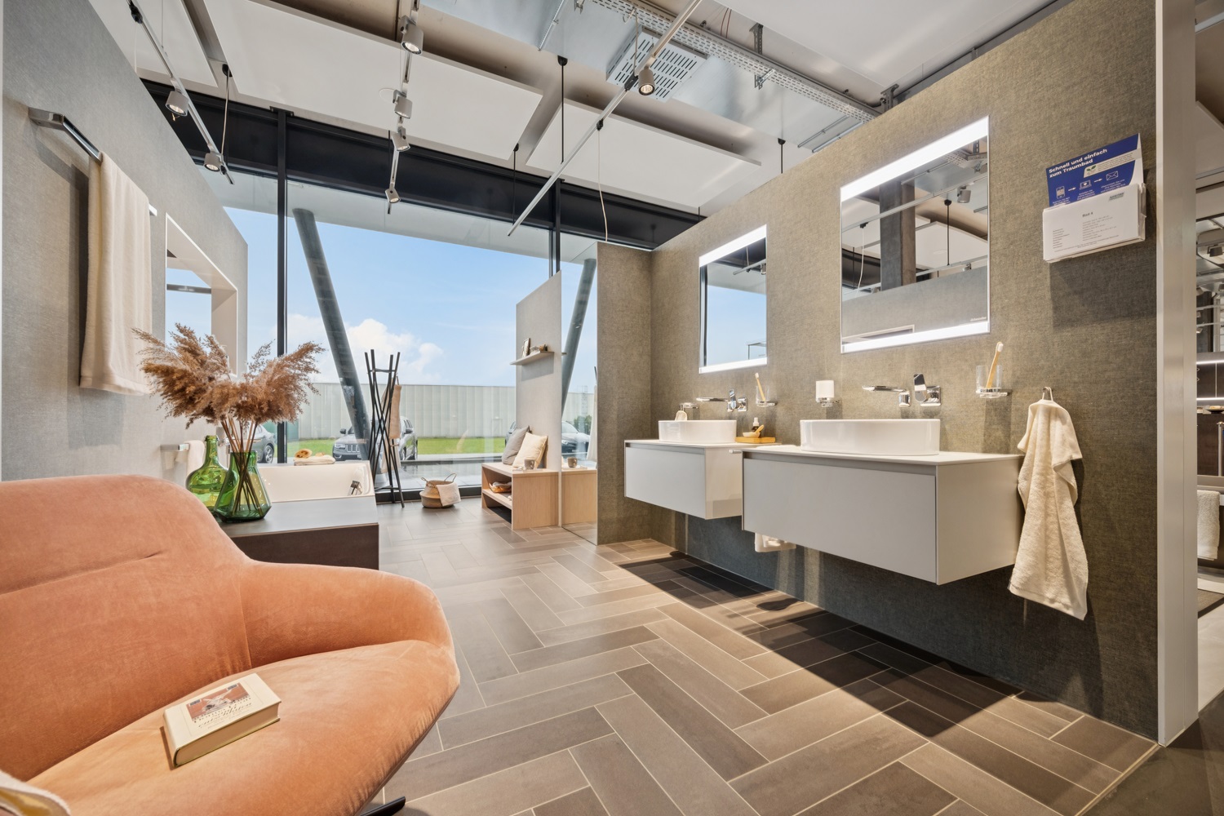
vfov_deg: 81.2
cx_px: 612
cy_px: 408
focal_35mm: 14
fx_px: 476
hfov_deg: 104.3
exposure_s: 1/8
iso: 200
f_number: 9
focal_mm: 14
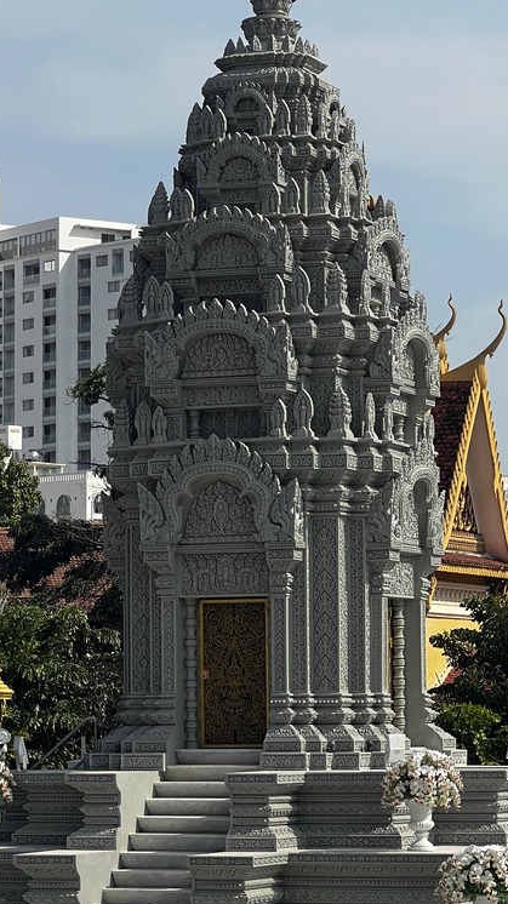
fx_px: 3236
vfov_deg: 15.9
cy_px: 561
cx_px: 286
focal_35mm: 135
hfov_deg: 9.0
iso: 32
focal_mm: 9
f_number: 2.8
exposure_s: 1/889
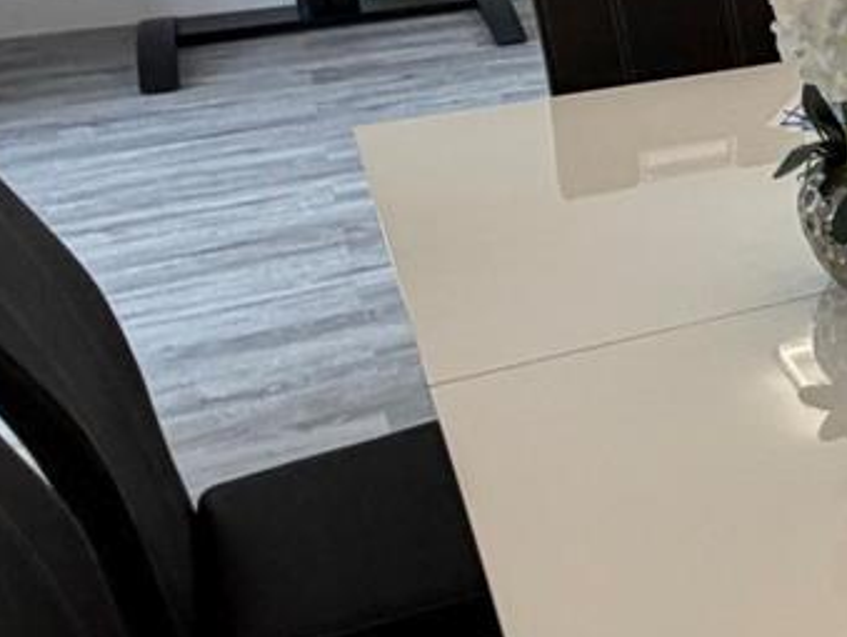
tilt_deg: -20.3
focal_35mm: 66
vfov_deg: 21.9
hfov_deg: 20.9
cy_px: 105
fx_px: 1617
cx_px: 1497
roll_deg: -2.2
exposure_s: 1/120
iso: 100
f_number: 2.2
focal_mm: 2.22
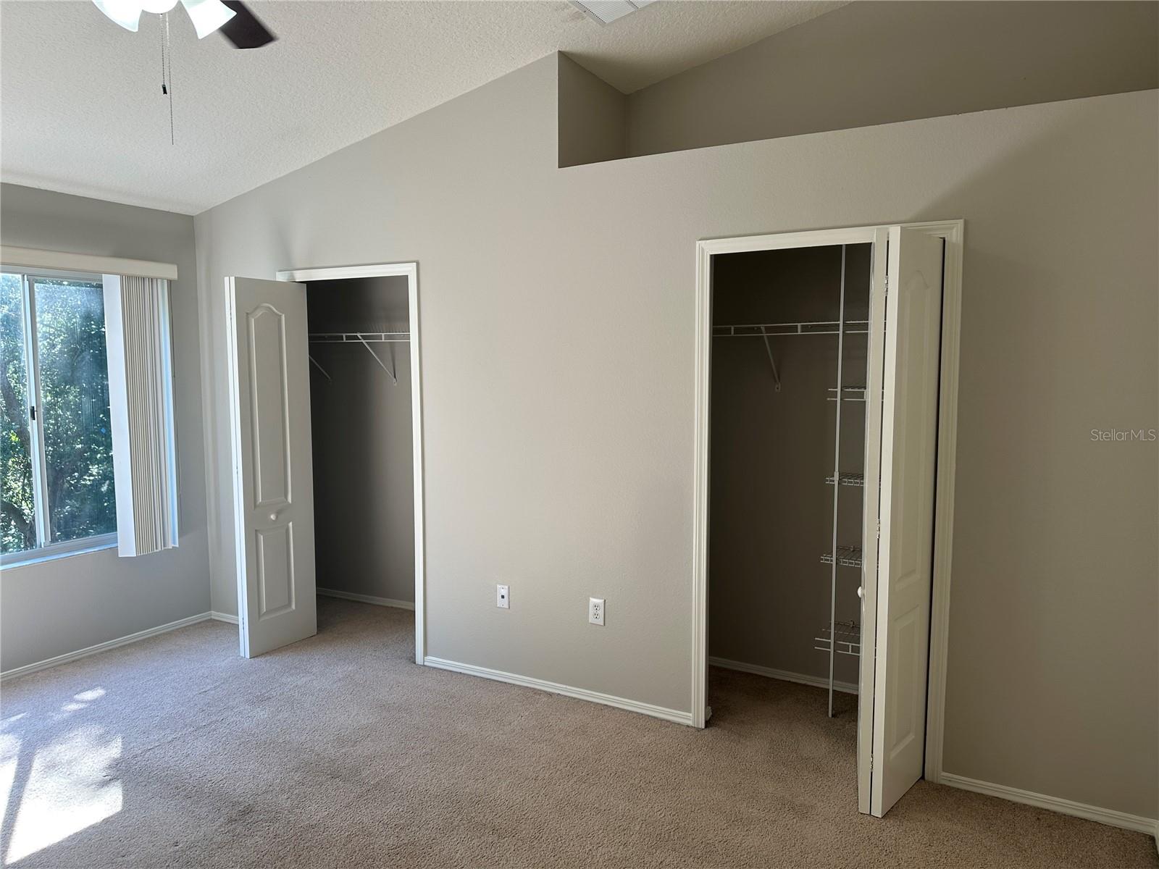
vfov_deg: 56.8
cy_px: 434
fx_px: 804
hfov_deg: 71.6
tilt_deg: -5.0
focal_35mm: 24
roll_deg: -0.7
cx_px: 580
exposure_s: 1/140
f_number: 1.78
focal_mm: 6.86
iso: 64
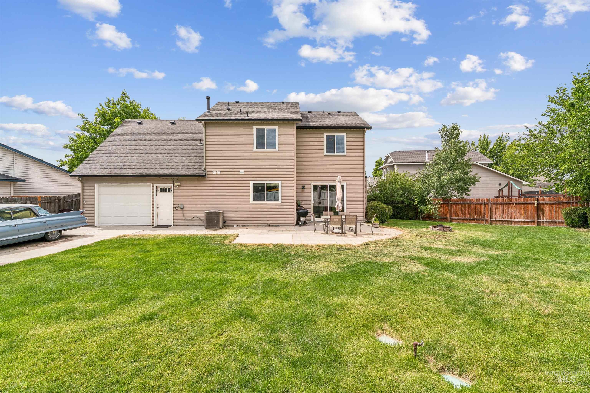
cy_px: 196
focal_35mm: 17
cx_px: 295
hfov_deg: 91.9
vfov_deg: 69.2
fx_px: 285
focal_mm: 17.4
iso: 400
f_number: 13
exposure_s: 1/320
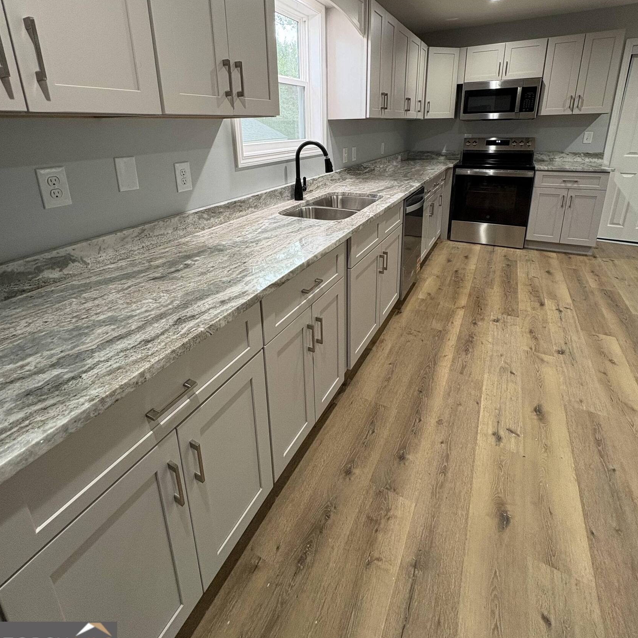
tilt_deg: -16.4
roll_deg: +1.3
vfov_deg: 81.9
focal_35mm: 17
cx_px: 315
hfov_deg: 84.0
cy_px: 227
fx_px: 354
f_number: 2.2
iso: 160
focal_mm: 2.22
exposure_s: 1/60
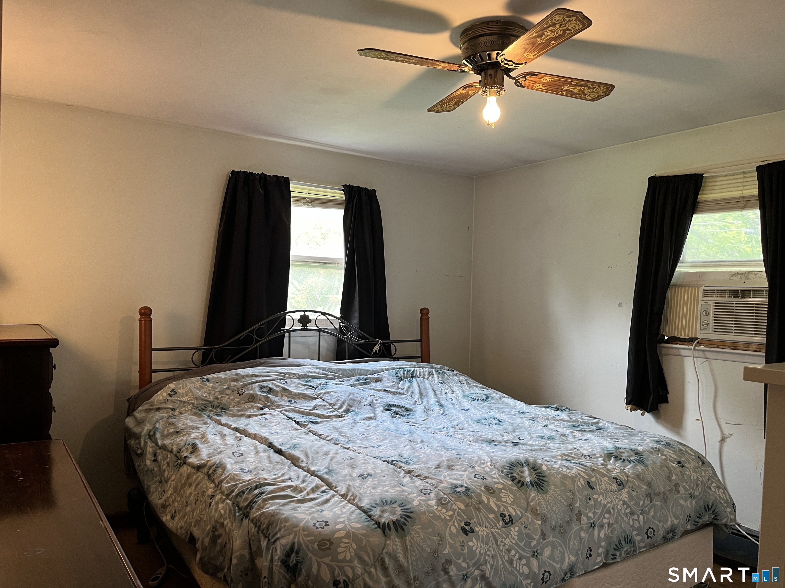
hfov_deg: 67.3
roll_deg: -1.1
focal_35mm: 26
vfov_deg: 53.1
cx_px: 392
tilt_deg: -1.5
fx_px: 590
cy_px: 294
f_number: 1.6
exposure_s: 1/60
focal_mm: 5.1
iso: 160
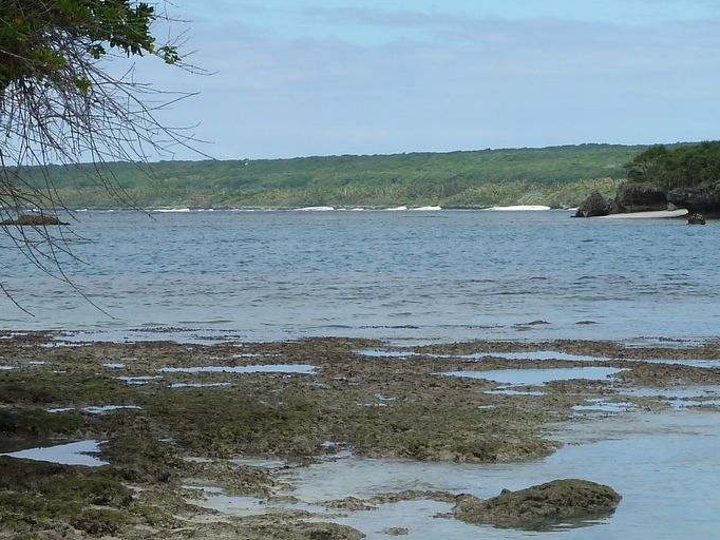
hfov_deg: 15.3
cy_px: 279
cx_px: 423
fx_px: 2684
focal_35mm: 129
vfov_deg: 11.5
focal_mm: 9.1
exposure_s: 1/500
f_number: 5
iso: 80
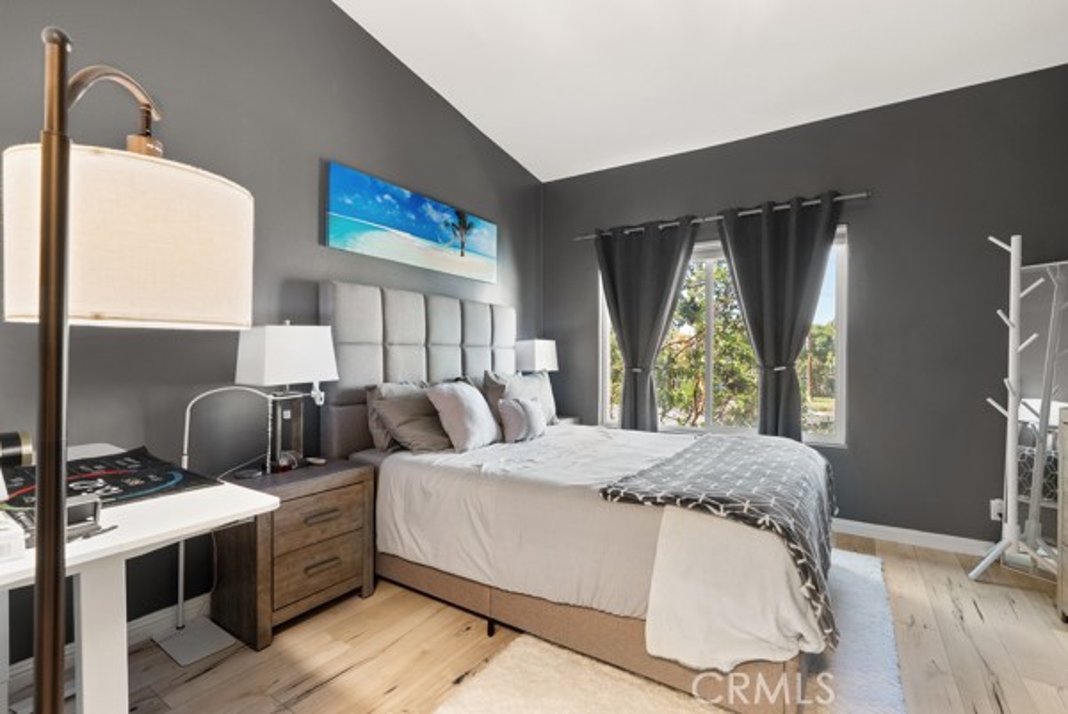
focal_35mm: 16
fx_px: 475
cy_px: 357
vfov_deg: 73.8
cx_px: 534
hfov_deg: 96.7
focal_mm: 16
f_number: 9
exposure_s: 1/1.25
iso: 320
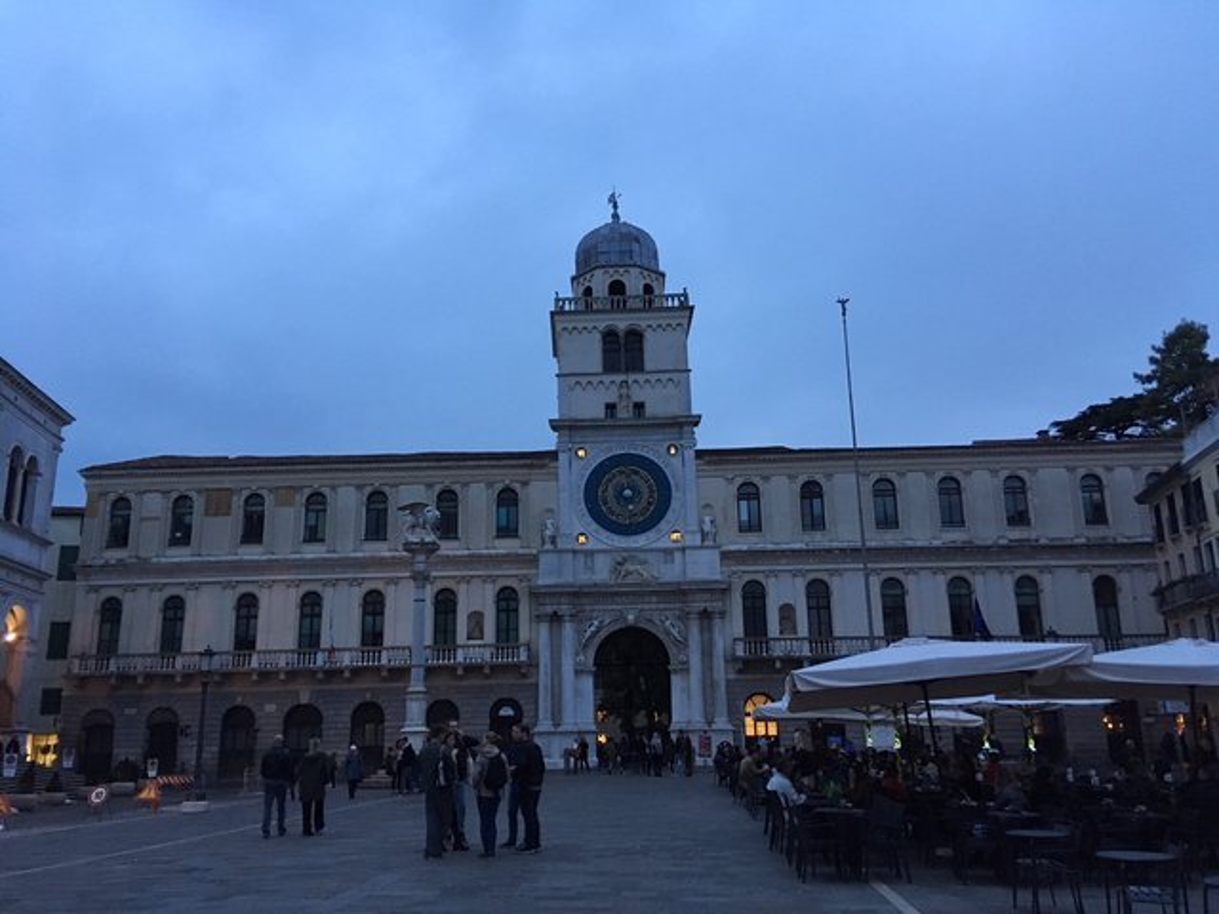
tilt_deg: +14.1
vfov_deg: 48.2
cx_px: 610
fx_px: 1021
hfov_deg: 61.7
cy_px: 457
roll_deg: +1.0
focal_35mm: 29
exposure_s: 1/25
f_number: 2.2
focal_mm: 4.15
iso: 200
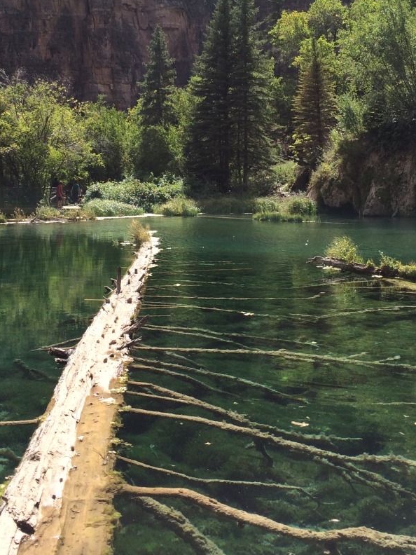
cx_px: 198
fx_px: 801
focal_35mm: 50
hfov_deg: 29.1
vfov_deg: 37.7
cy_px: 181
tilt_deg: -0.7
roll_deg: +1.0
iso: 32
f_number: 2.2
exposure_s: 1/1282
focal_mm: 4.15
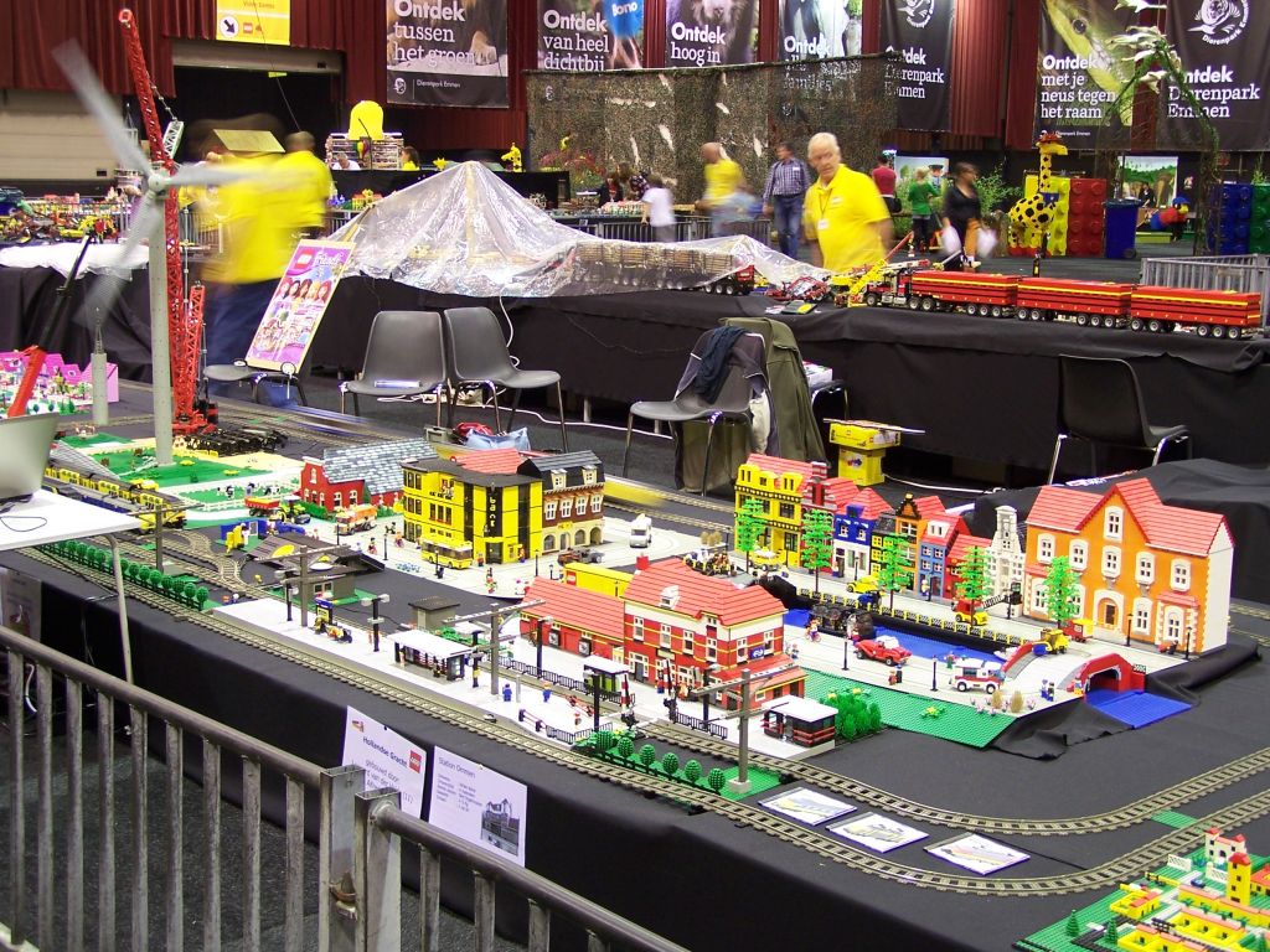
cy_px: 476
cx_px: 635
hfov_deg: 39.7
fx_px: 1761
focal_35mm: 48
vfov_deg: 30.3
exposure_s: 1/2
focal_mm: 8
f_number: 3
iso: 80
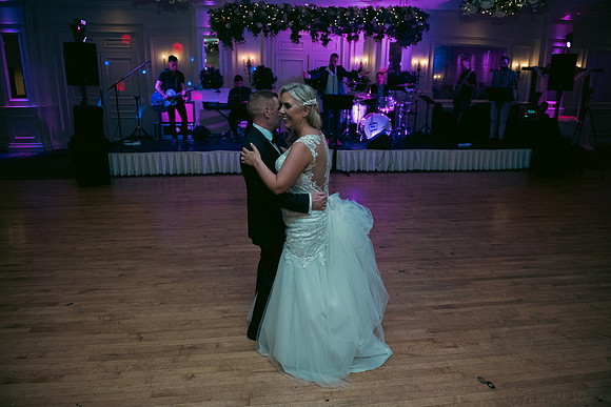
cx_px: 306
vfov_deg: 53.2
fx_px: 407
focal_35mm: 24
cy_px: 204
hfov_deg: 73.7
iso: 1250
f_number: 3.5
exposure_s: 1/160
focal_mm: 24
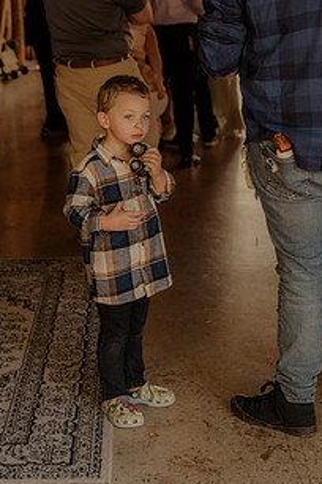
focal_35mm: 72
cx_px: 148
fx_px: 966
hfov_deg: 18.9
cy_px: 191
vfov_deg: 28.0
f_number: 3.2
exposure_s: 1/400
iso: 1250
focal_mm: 49
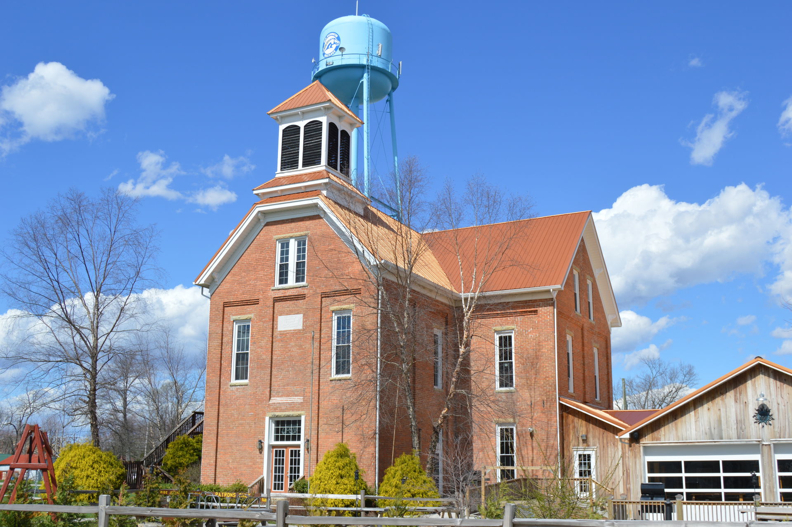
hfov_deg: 49.6
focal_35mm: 39
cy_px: 264
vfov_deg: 34.2
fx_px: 857
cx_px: 396
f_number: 9
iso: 100
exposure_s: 1/320
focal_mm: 26
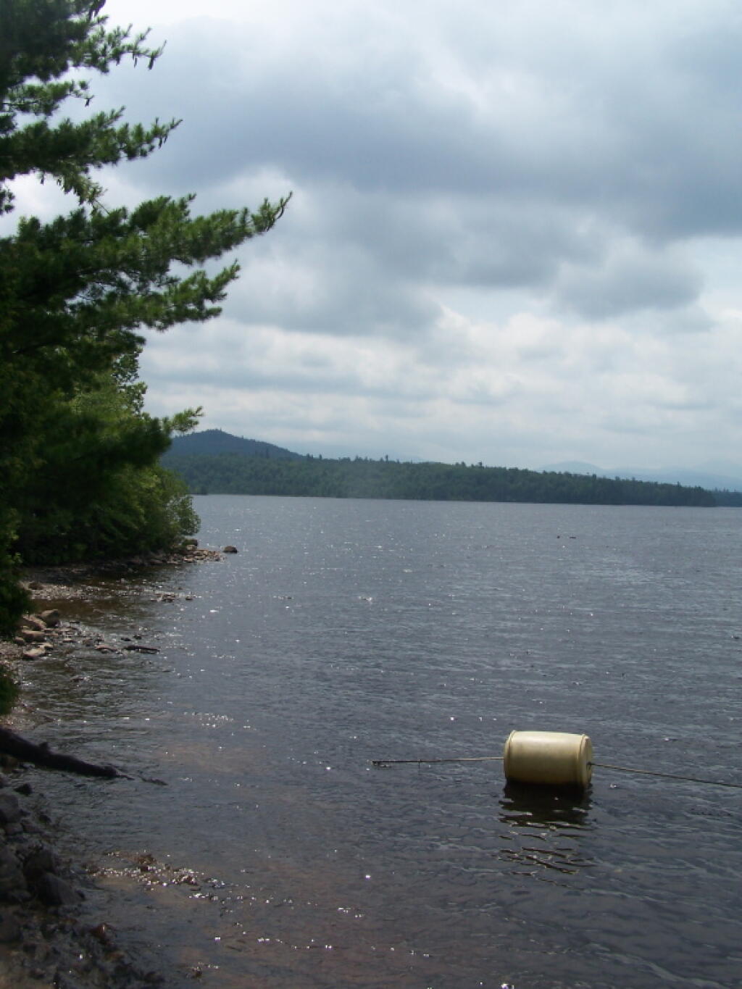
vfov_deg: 49.0
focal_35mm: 38
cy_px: 494
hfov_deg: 37.7
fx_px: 1086
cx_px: 371
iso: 80
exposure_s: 1/800
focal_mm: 6.3
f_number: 5.6
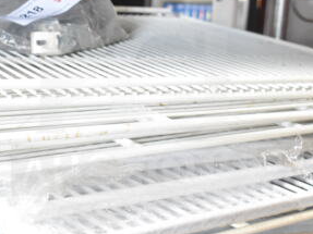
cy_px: 109
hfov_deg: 22.7
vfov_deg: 17.2
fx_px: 777
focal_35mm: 86
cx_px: 133
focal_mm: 28
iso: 1600
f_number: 5
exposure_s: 1/100
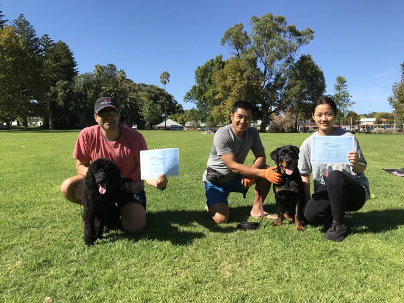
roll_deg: +0.9
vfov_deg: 49.7
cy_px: 152
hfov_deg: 63.4
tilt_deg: -3.5
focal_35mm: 28
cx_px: 202
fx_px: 327
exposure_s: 1/1880
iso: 20
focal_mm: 3.99
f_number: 1.8
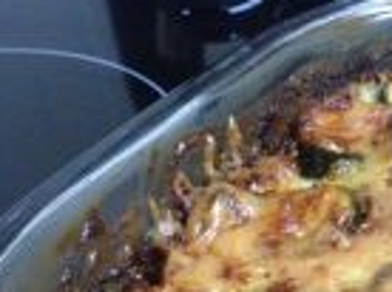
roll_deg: +2.9
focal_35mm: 96
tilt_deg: -41.3
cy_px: 408
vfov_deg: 14.5
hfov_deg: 19.5
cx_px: 443
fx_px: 1085
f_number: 2.4
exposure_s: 1/15
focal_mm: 4.12
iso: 500
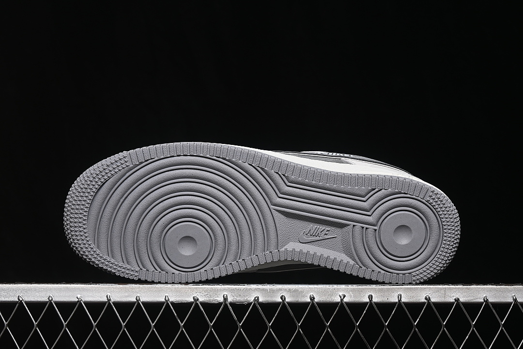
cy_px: 174
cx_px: 262
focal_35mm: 75
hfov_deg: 27.0
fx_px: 1089
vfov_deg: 18.2
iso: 160
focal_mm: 50
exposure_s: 1/60
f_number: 6.3
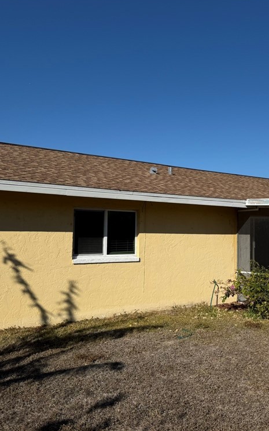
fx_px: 411
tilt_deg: +3.7
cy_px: 216
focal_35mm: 35
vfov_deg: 55.3
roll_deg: -0.4
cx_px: 204
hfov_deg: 35.4
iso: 80
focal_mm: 6.76
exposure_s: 1/9091
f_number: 1.78
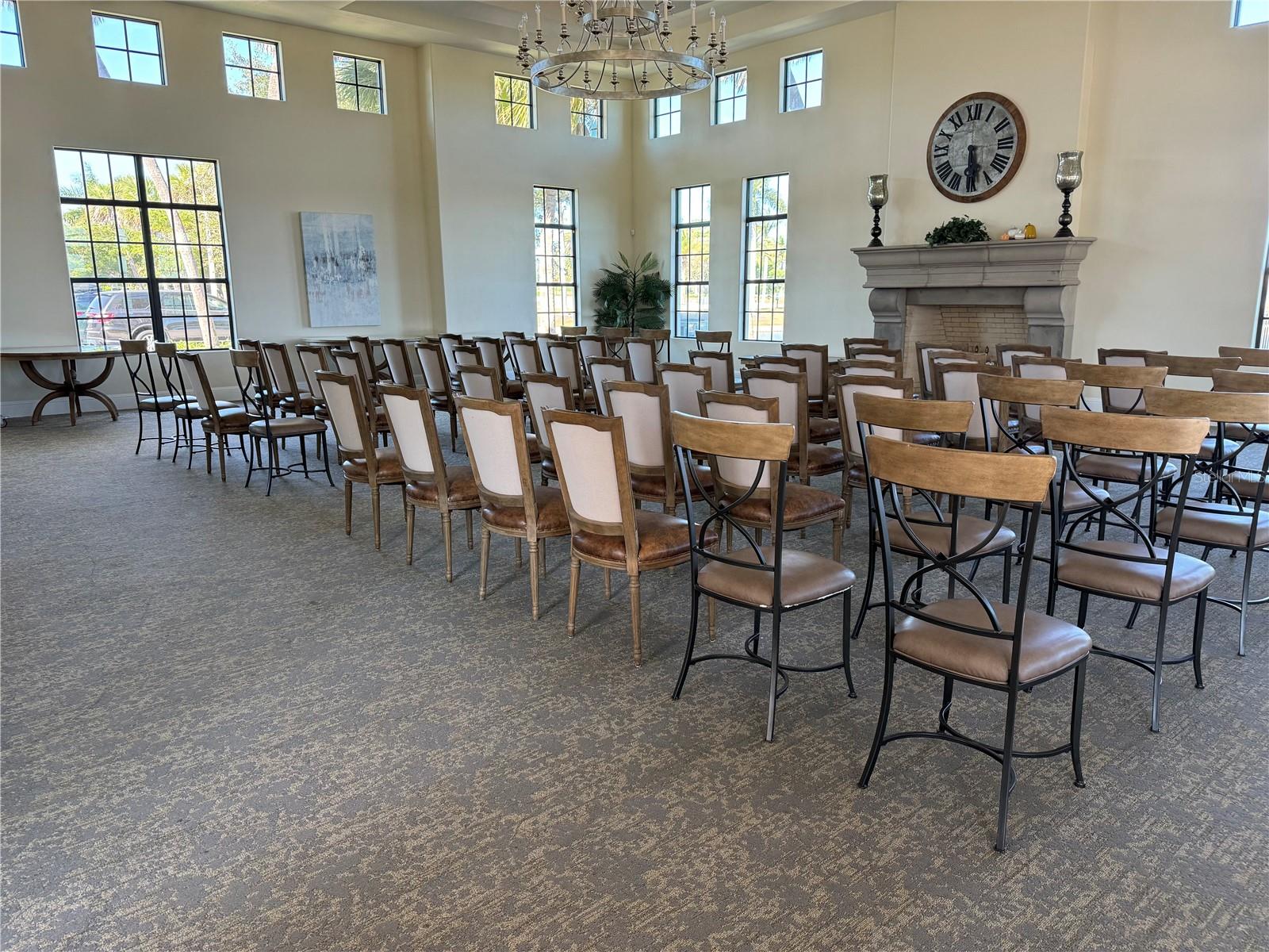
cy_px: 476
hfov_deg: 71.6
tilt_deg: -9.6
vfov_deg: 56.8
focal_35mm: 24
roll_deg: -1.1
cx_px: 634
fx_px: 880
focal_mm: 6.86
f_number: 1.78
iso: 200
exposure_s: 1/121
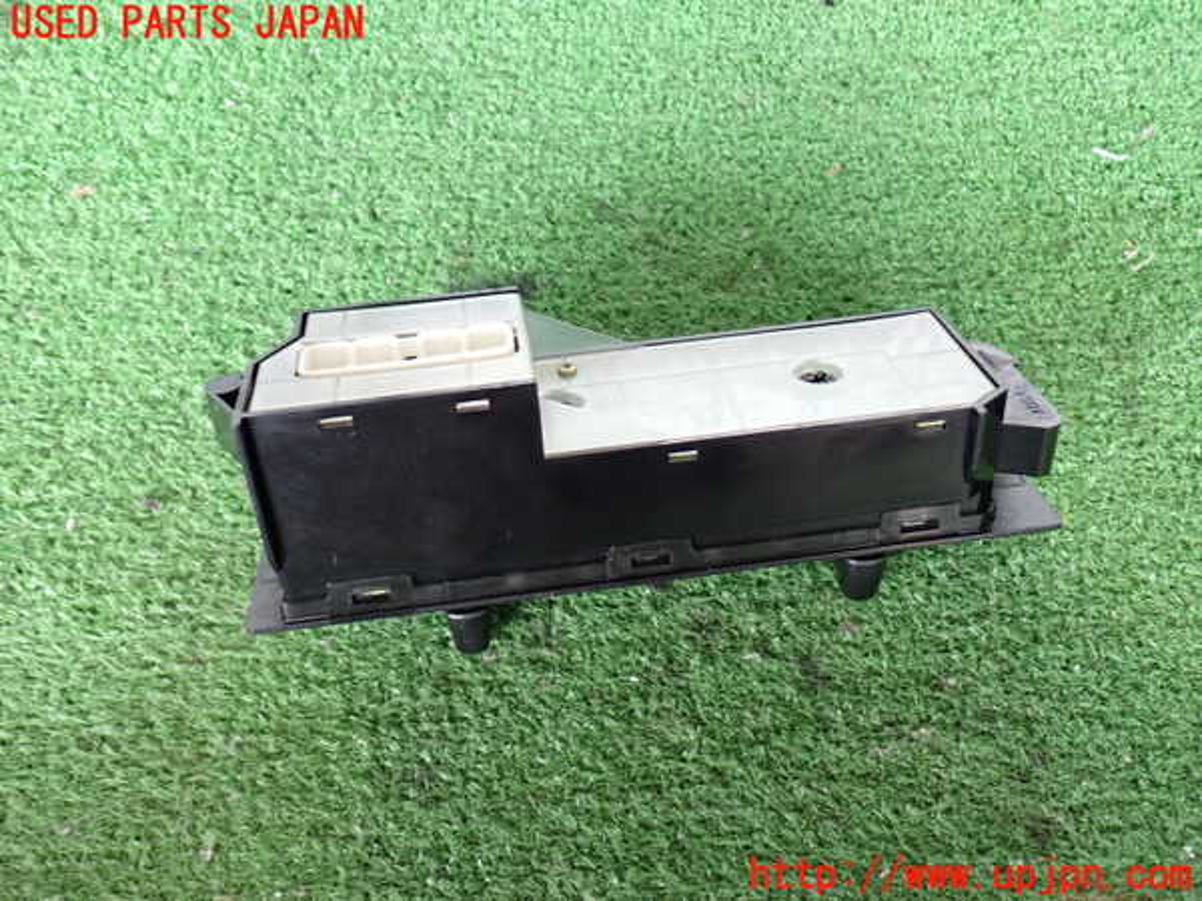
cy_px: 450
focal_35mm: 32
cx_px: 601
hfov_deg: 56.8
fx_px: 1111
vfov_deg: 44.2
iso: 250
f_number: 2.4
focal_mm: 5.79
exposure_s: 1/30
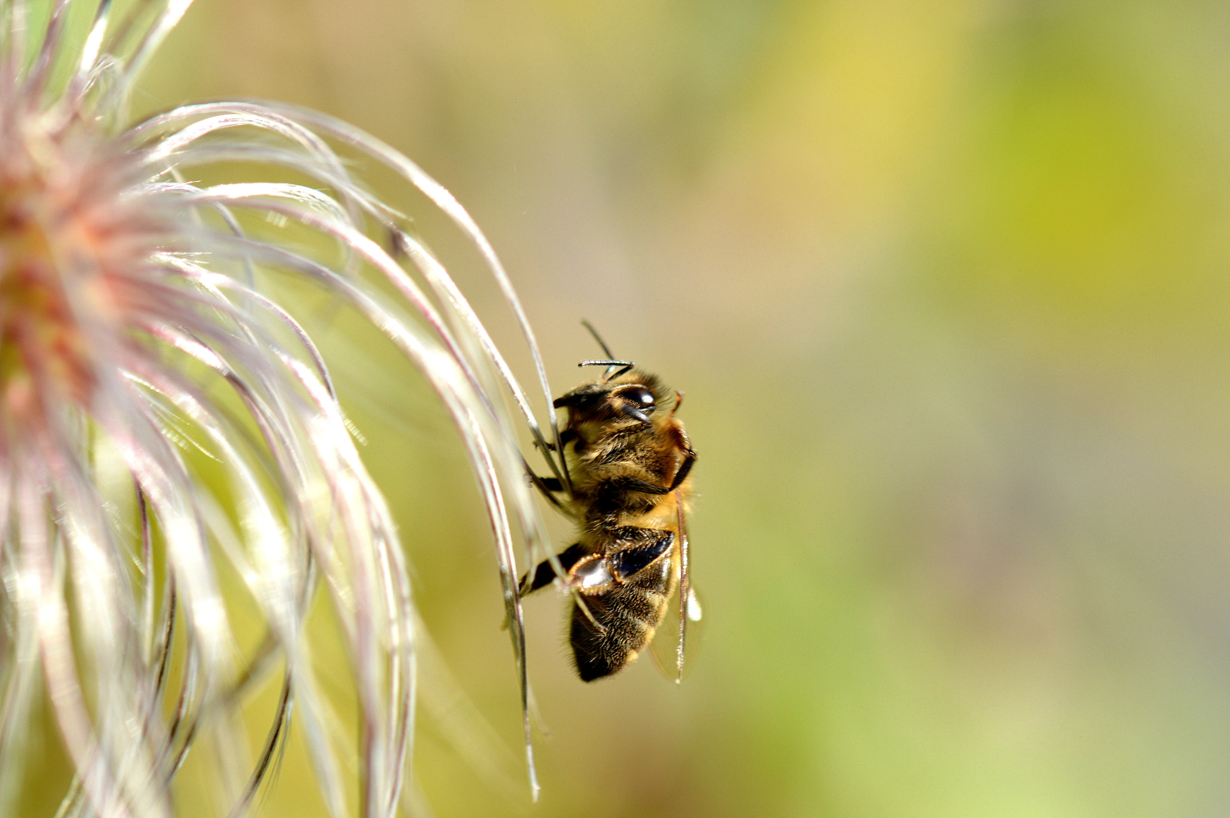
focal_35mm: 128
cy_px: 409
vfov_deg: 10.7
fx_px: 4353
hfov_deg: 16.1
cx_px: 615
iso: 100
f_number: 8
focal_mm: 85
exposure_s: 1/200
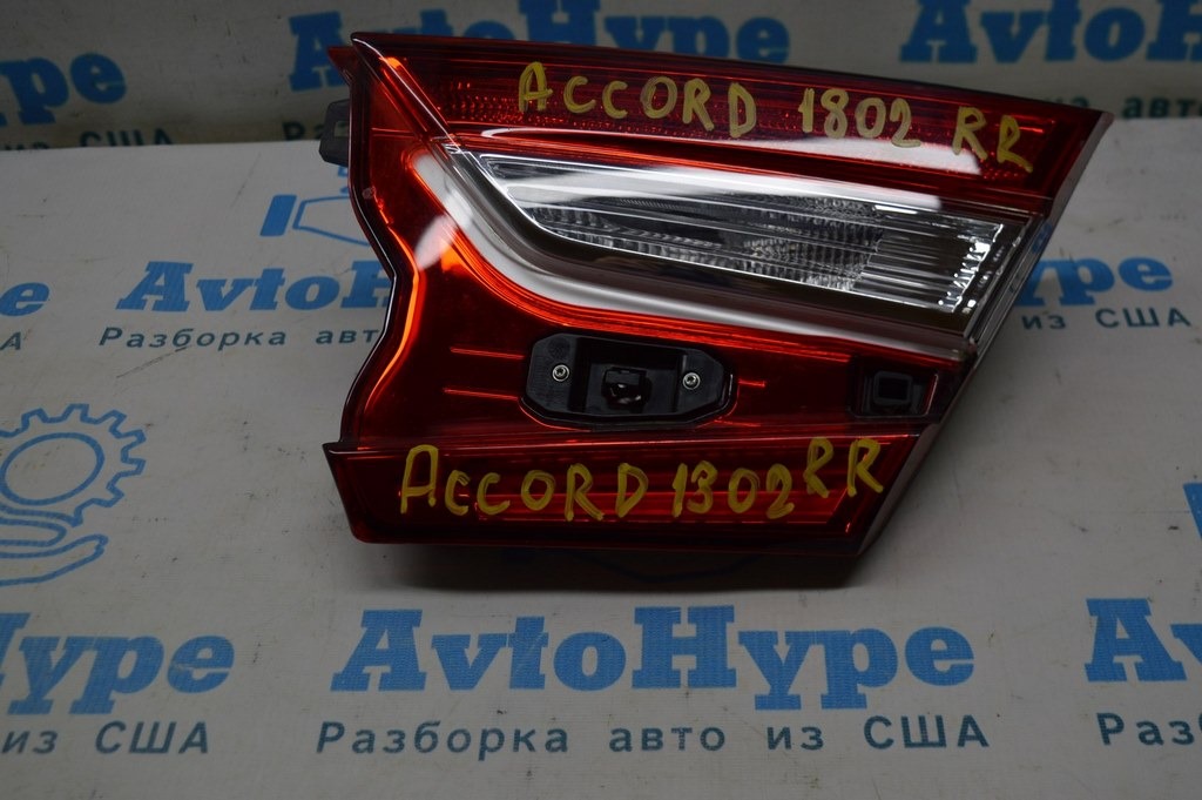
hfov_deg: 43.6
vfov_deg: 29.8
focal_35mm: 45
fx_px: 1501
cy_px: 400
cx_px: 601
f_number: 5.6
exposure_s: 1/125
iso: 250
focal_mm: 30
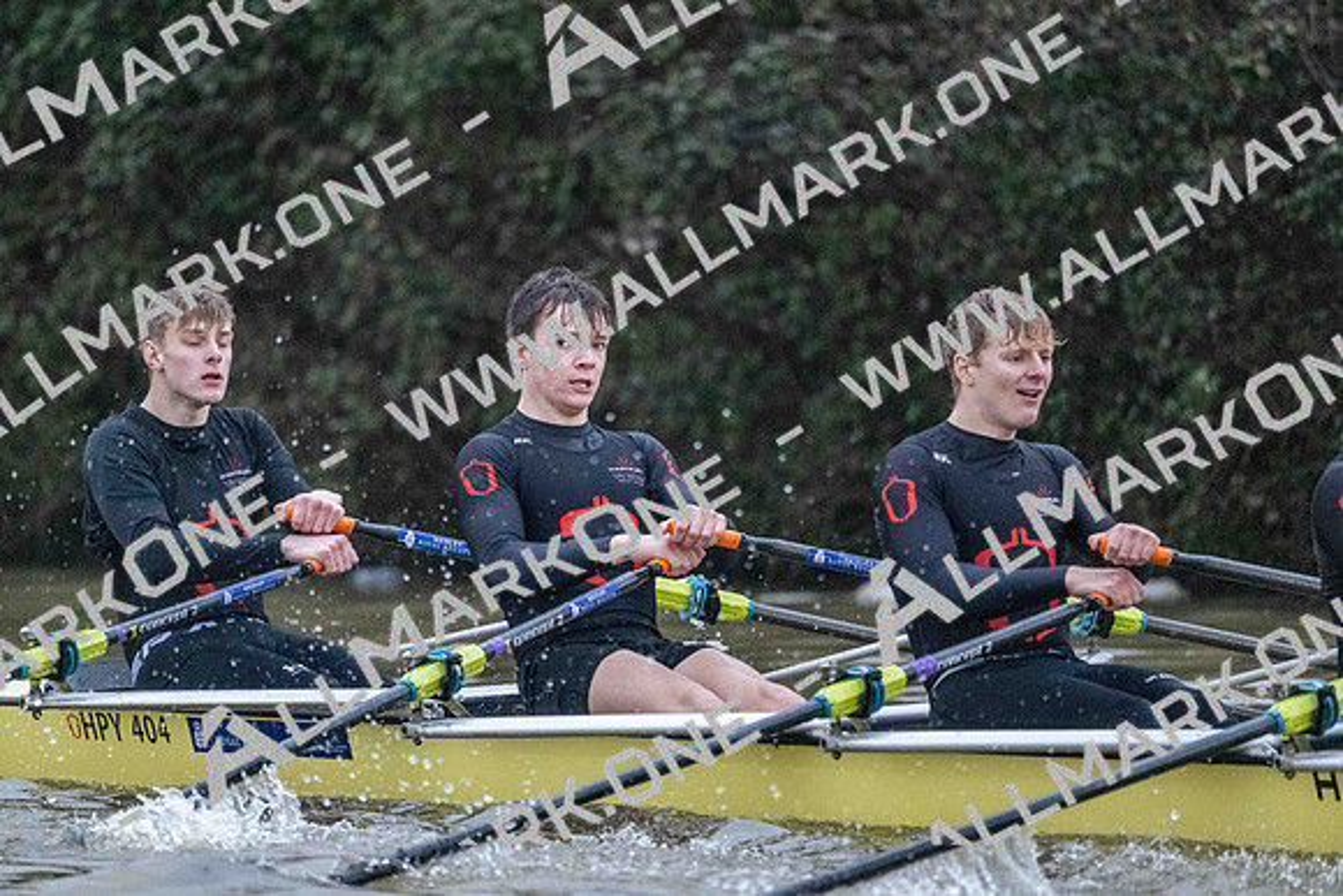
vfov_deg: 3.4
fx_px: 14925
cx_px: 672
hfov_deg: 5.2
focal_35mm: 400
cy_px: 448
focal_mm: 400
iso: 20000
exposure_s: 1/1600
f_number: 4.5
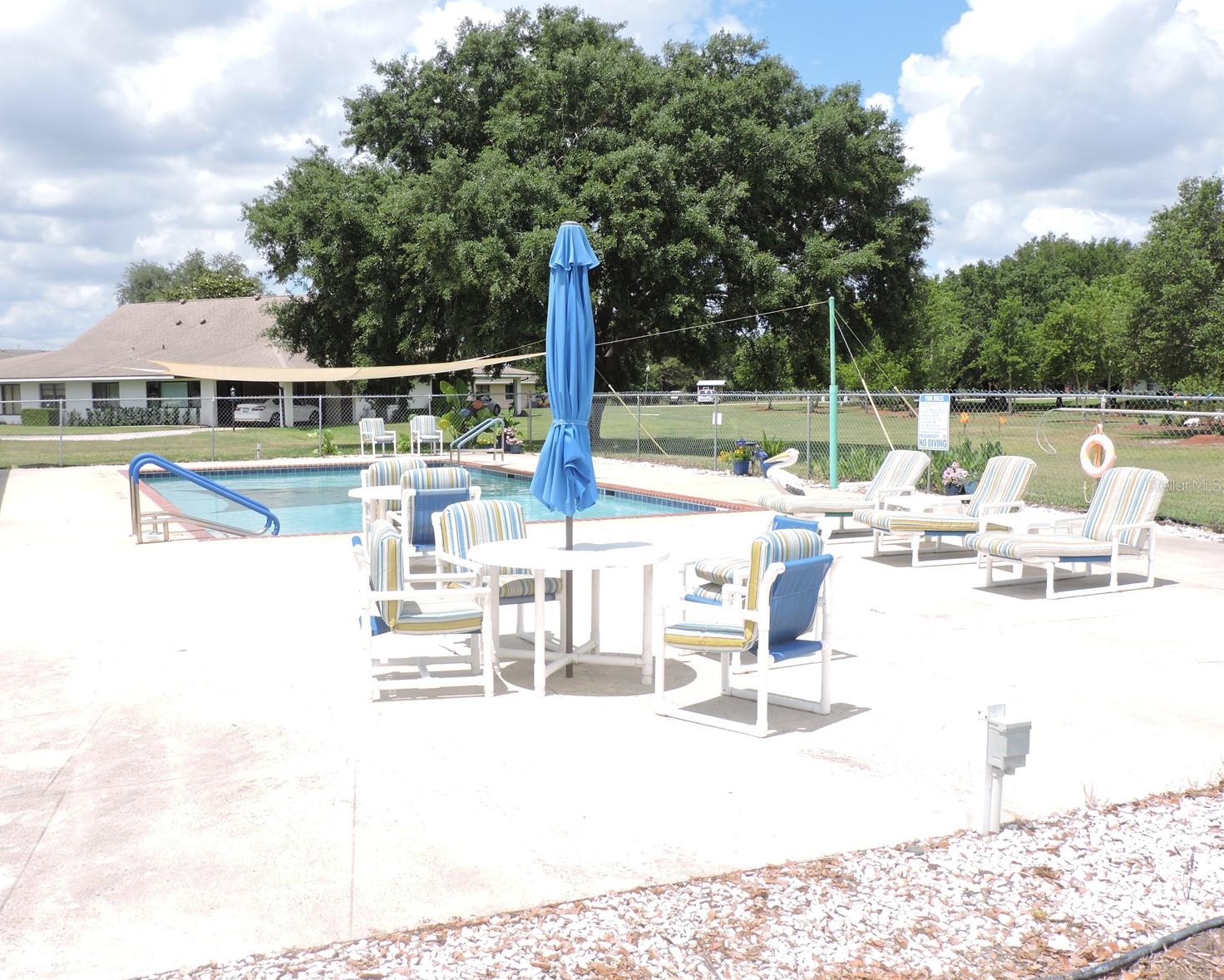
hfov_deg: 51.5
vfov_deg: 42.2
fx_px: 1268
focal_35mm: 35
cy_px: 484
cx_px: 560
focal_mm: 5.9
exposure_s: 1/1000
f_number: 3.2
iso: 100
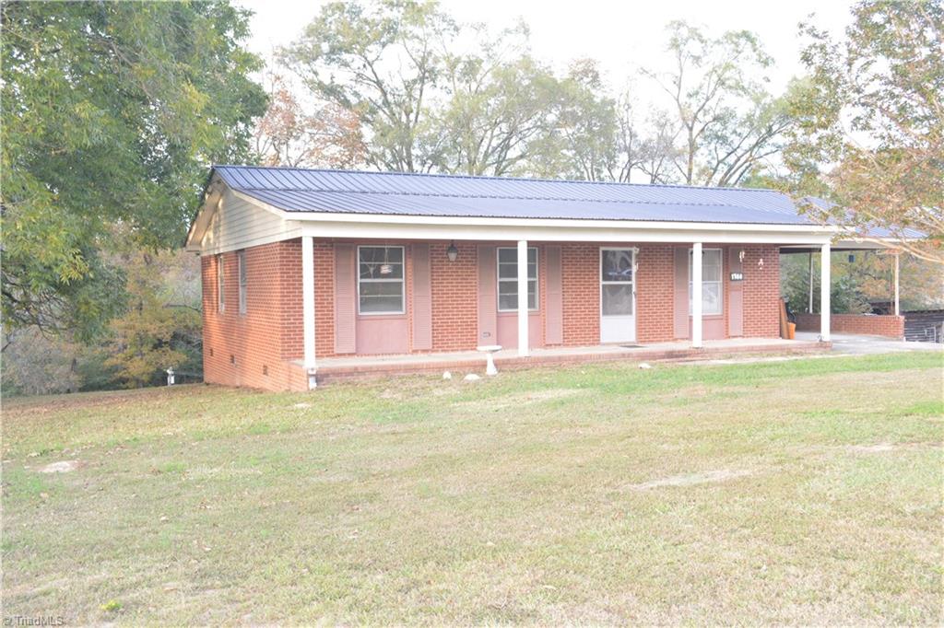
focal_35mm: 36
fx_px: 944
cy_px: 314
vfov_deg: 36.8
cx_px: 472
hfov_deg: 53.1
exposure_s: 1/60
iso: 1600
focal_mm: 24
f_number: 8
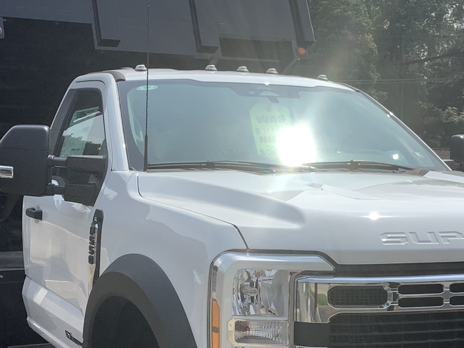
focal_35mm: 69
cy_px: 219
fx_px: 925
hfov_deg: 28.1
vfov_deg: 21.3
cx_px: 262
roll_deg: +0.3
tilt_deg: -1.4
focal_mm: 3.3
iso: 25
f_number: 2.4
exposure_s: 1/1988
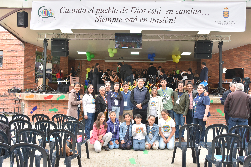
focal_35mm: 33
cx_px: 126
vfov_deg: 40.0
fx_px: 230
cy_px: 84
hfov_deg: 57.2
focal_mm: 22
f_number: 7.1
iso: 220
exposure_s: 1/60
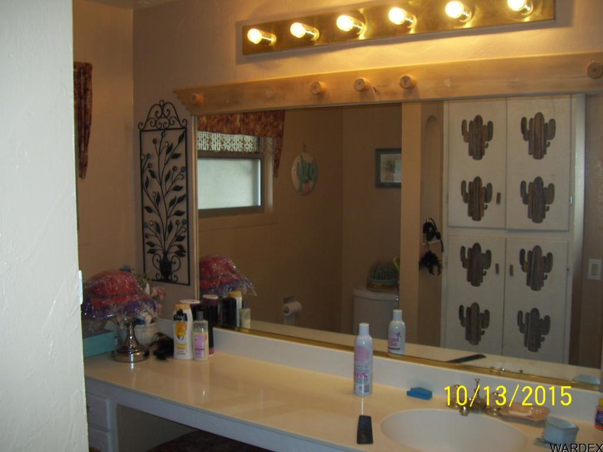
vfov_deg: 39.7
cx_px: 302
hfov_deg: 51.4
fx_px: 627
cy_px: 226
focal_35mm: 36
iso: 80
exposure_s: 1/60
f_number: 2.7
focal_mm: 6
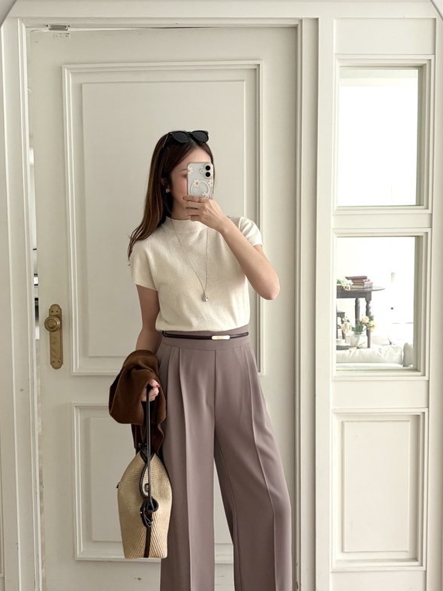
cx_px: 194
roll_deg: -0.9
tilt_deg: -12.7
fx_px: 580
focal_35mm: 34
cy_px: 383
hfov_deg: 41.7
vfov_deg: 53.1
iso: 160
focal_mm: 5.96
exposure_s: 1/60
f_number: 1.6
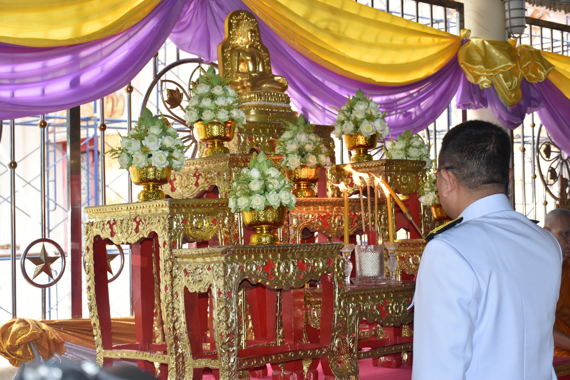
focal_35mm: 60
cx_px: 285
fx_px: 950
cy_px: 190
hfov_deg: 33.4
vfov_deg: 22.6
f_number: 5.6
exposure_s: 1/125
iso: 720
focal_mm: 40
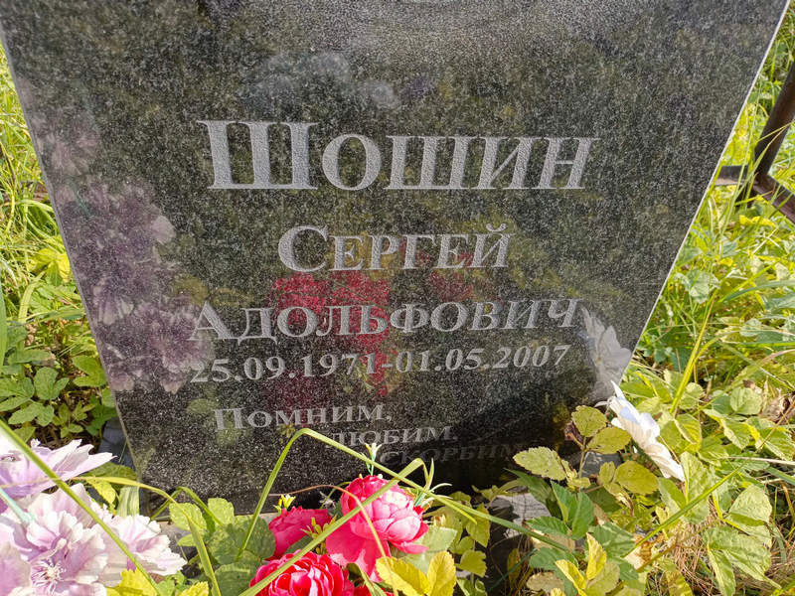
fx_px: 574
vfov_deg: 54.9
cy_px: 298
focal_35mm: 25
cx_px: 398
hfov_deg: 69.4
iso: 111
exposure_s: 1/401
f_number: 1.69
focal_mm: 4.76
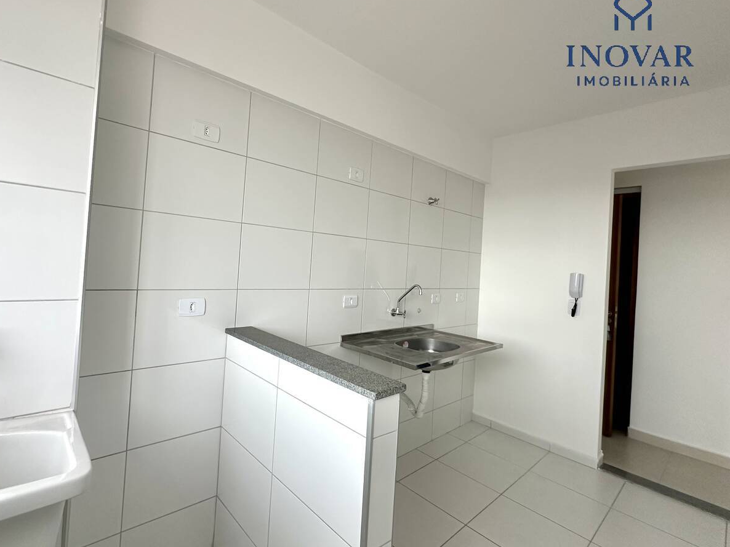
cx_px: 307
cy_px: 254
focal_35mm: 17
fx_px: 358
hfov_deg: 90.3
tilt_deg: +1.1
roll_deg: -3.8
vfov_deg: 74.6
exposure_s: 1/99
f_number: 2.2
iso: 125
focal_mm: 2.22
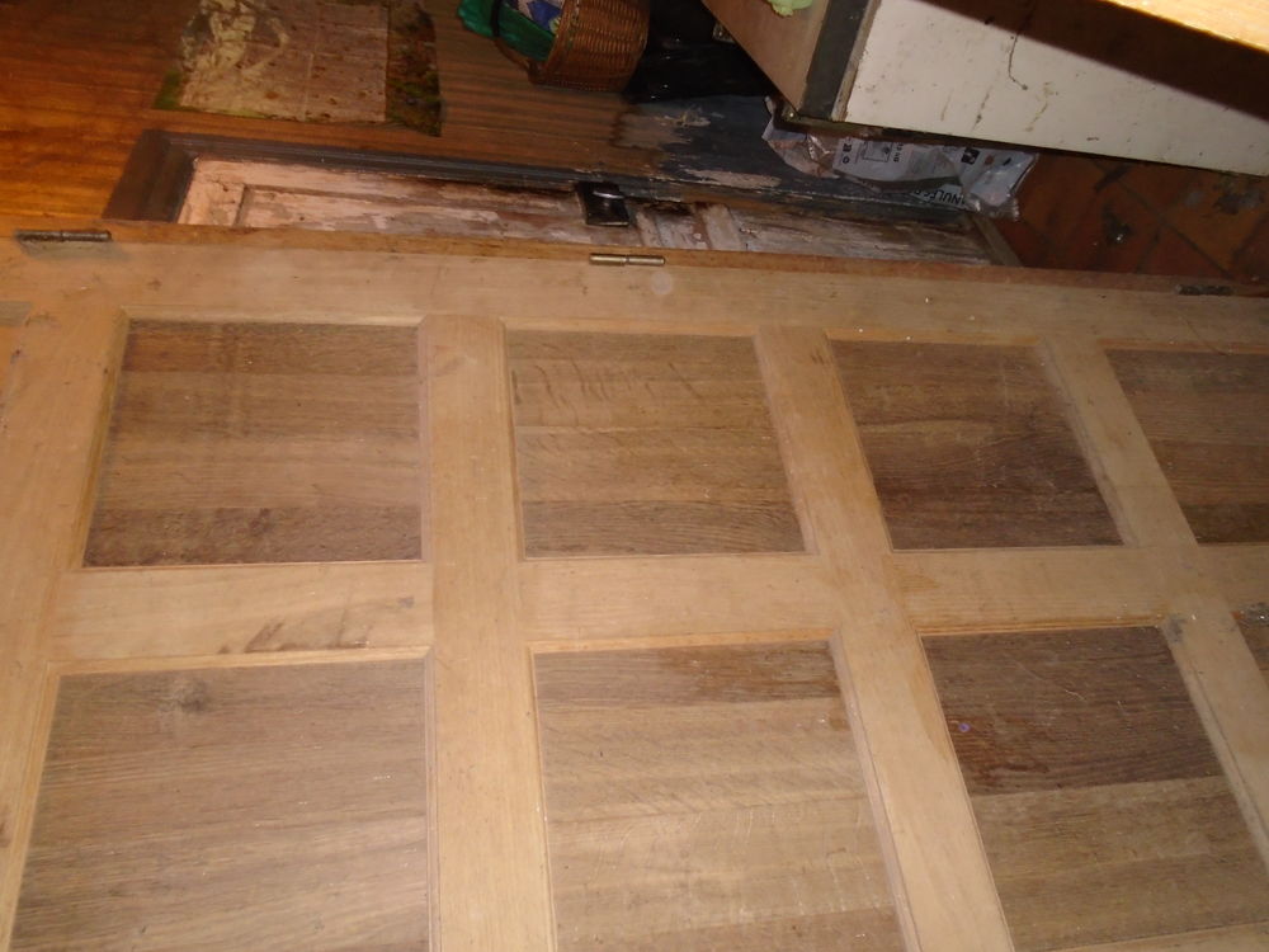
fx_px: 953
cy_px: 476
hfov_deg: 67.3
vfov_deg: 53.1
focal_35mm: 26
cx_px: 634
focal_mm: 4.6
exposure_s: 1/30
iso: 250
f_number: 3.2
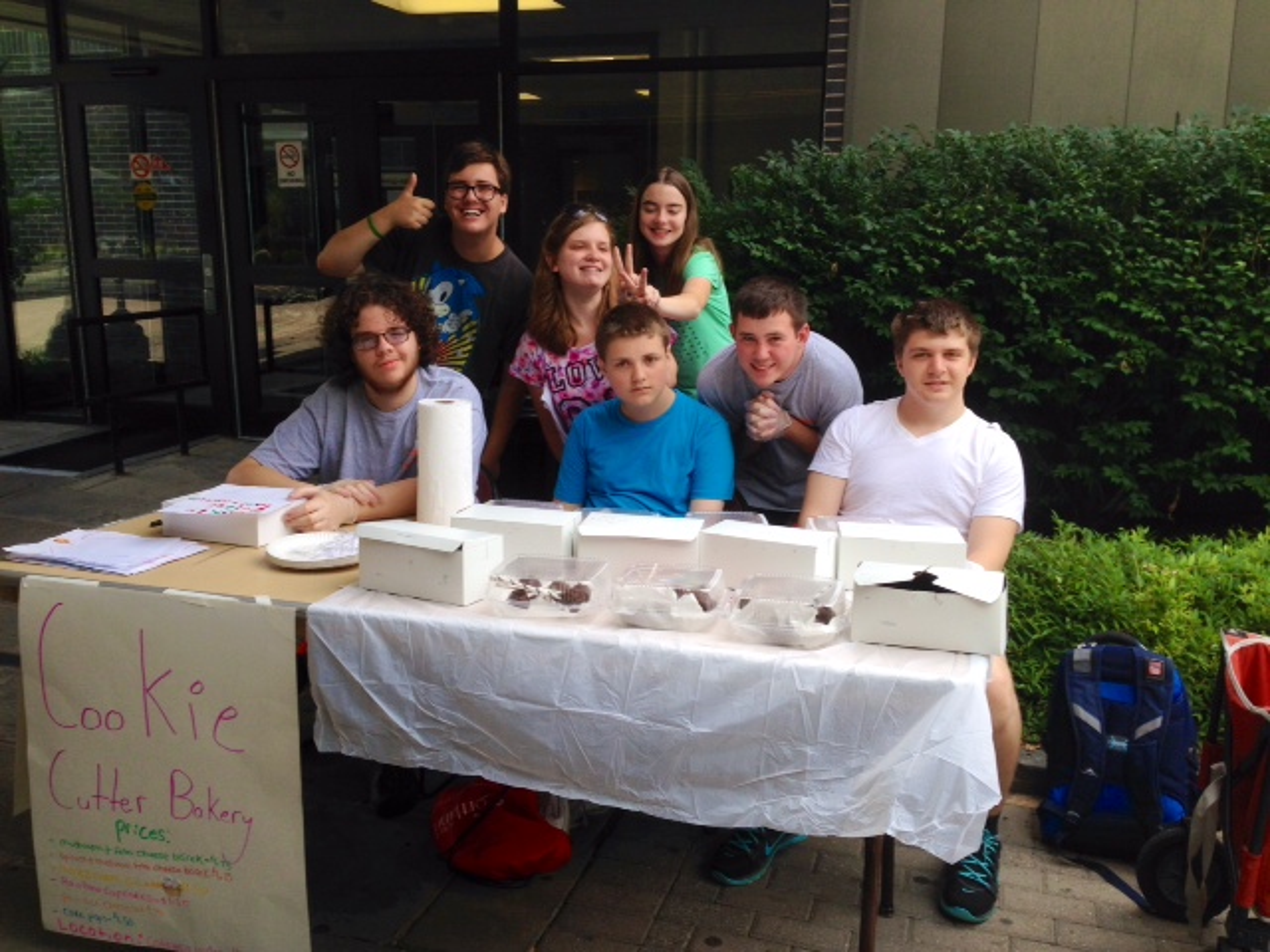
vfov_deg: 42.9
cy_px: 476
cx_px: 635
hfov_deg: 55.4
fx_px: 1211
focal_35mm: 33
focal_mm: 4.12
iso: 50
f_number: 2.4
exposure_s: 1/437
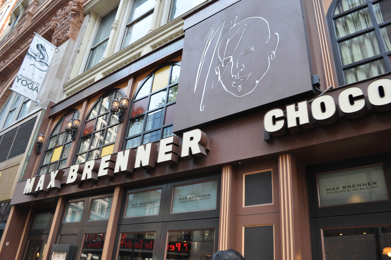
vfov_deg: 47.8
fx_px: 293
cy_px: 130
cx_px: 196
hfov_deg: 67.4
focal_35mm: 27
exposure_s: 1/100
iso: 200
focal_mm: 18
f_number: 5
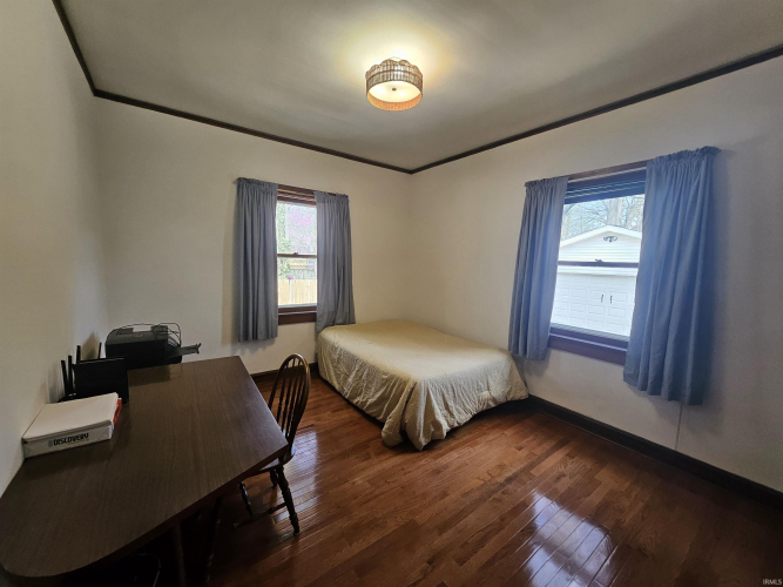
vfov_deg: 89.9
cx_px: 392
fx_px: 294
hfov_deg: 106.2
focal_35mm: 13
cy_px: 294
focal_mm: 1.74
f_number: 2.2
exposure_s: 1/60
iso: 125
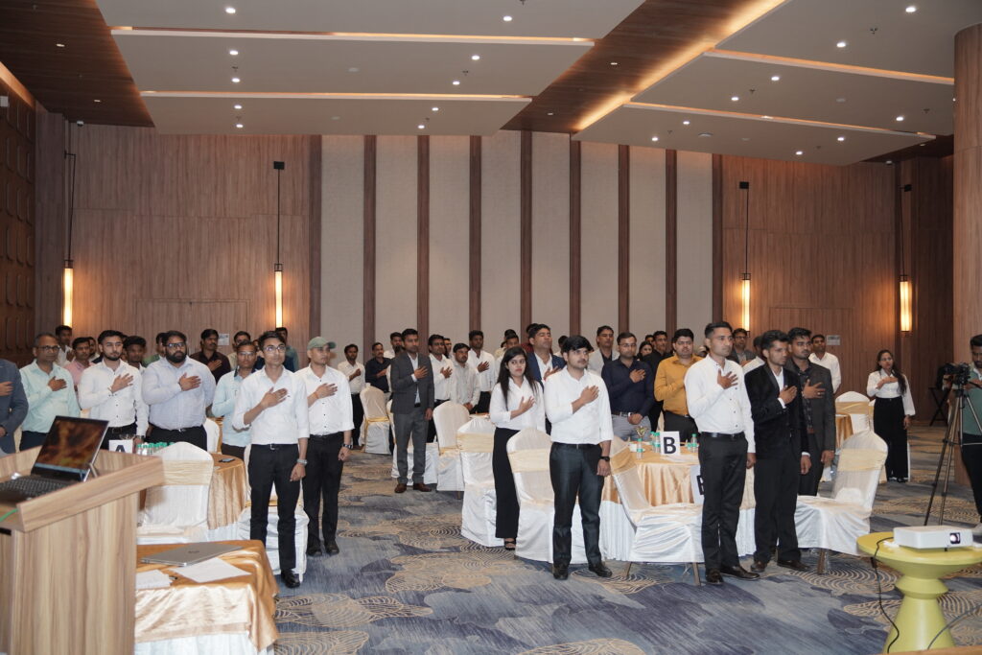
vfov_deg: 36.0
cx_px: 491
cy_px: 328
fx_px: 1009
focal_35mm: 37
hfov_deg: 51.9
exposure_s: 1/160
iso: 1000
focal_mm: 37
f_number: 2.8
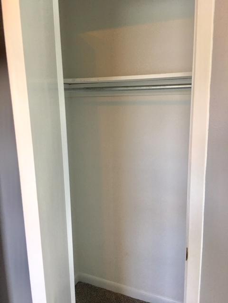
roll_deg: +1.0
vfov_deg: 61.7
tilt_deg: -8.7
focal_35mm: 29
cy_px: 152
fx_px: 255
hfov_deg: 48.2
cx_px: 114
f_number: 2.2
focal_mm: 4.15
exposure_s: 1/30
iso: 40
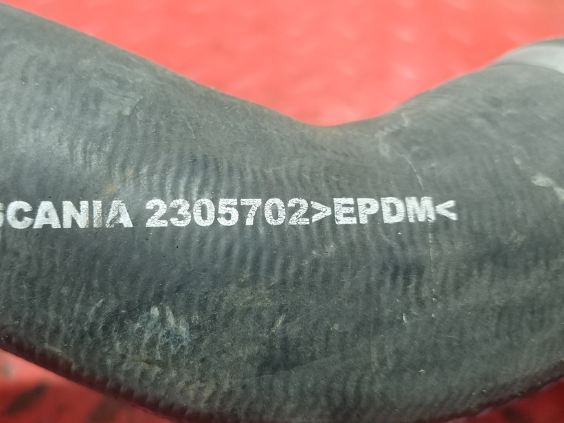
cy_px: 199
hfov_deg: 48.5
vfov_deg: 37.7
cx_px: 214
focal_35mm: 38
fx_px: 619
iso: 1503
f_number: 1.8
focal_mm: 6.24
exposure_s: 1/100
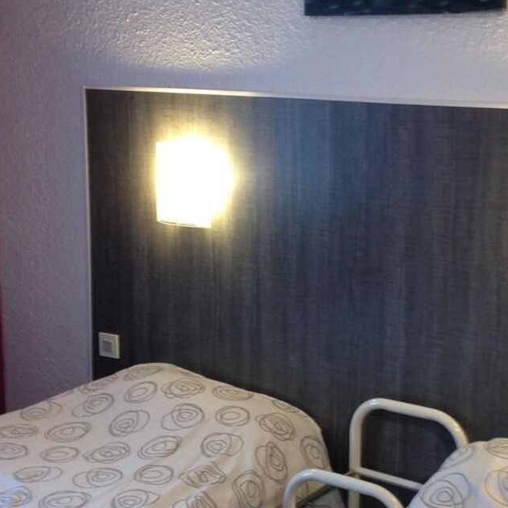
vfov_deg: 28.1
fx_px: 1013
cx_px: 389
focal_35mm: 61
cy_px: 281
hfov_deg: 27.7
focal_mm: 4.12
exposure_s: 1/20
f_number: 2.4
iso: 100
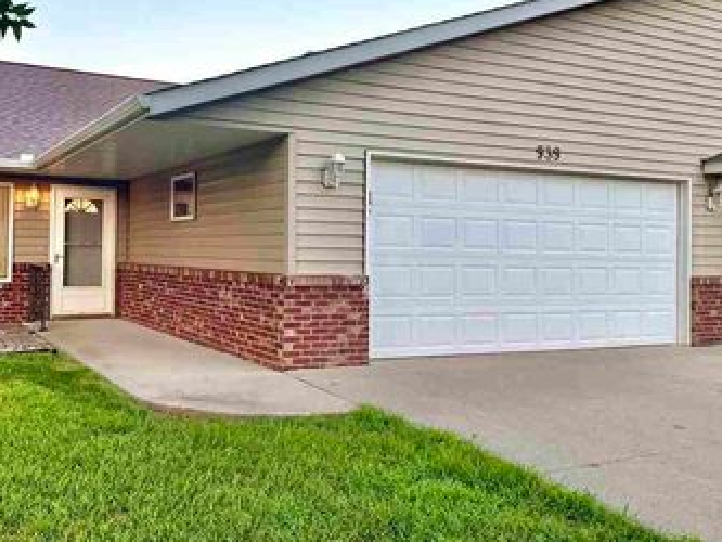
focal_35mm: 36
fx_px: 751
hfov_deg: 50.9
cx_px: 280
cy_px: 227
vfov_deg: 39.6
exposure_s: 1/147
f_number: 1.78
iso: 160
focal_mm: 6.76
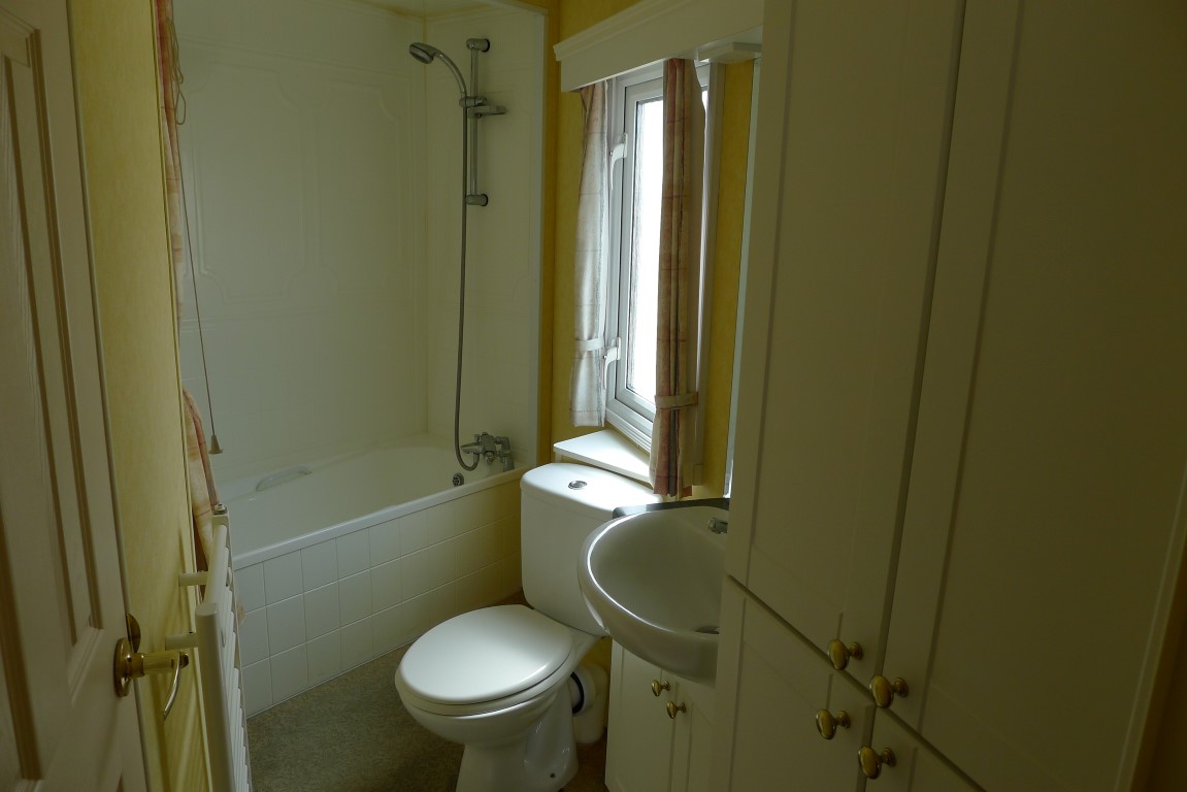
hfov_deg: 73.7
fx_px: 791
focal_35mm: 24
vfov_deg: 53.2
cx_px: 594
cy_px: 396
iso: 80
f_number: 2.8
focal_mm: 5.1
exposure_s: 1/125
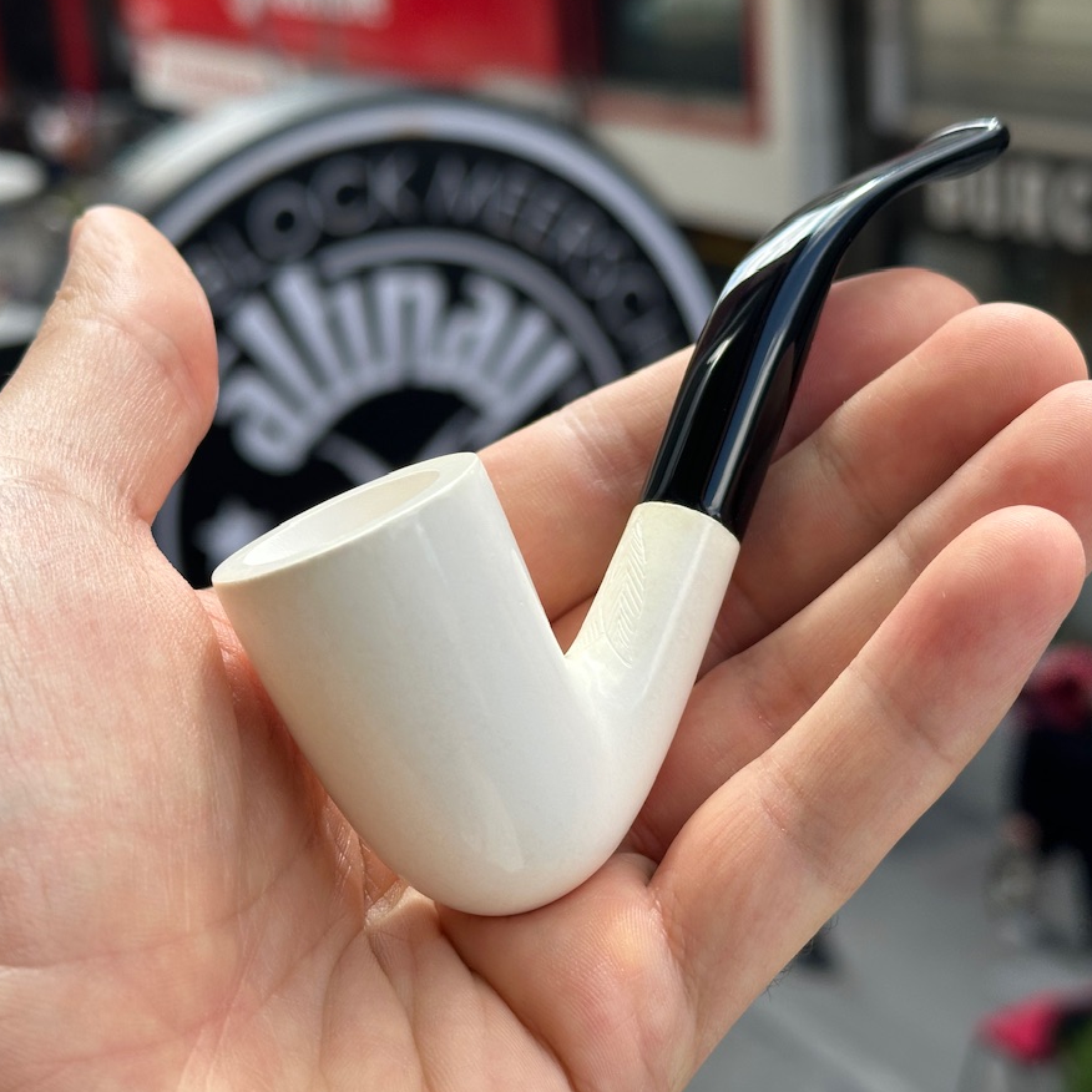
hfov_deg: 27.7
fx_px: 2213
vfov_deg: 27.7
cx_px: 532
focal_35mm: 62
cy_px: 520
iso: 64
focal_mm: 6.86
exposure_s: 1/903
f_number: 1.78
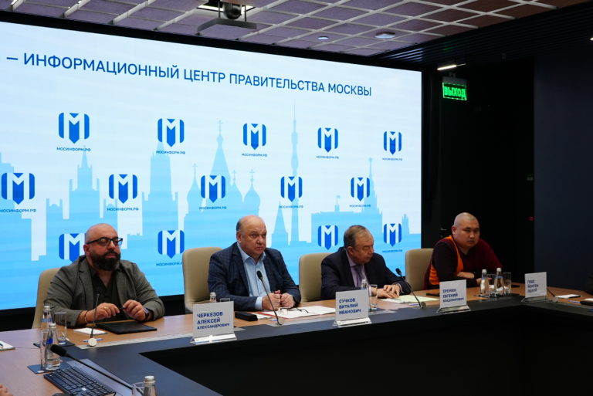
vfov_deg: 29.3
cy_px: 198
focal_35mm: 46
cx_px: 296
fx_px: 758
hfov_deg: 42.7
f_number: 4.5
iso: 1000
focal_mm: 31
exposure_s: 1/125
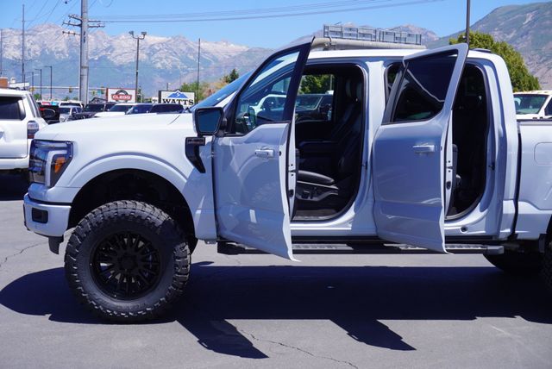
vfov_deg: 25.8
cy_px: 184
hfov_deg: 37.8
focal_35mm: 52
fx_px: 806
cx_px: 276
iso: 100
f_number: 9
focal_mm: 35
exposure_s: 1/160
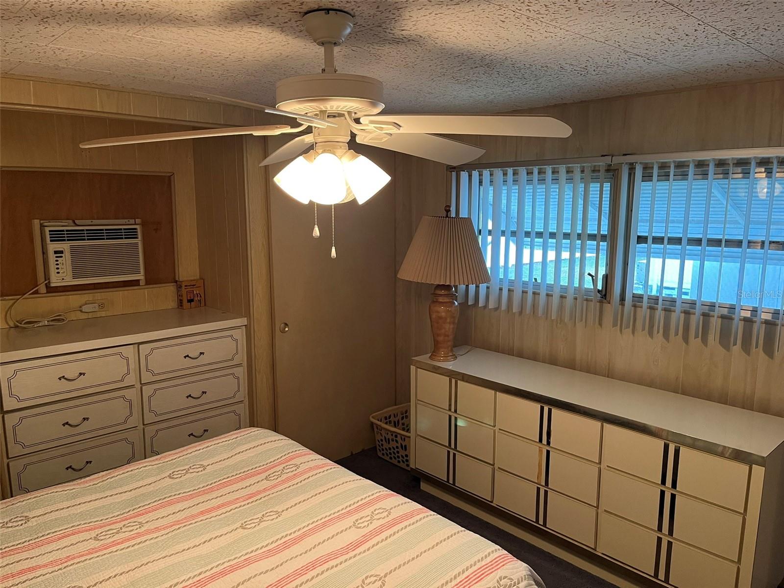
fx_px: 589
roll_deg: +0.5
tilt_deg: -9.1
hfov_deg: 67.3
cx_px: 392
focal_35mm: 26
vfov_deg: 53.1
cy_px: 294
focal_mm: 5.1
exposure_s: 1/60
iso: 200
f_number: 1.6
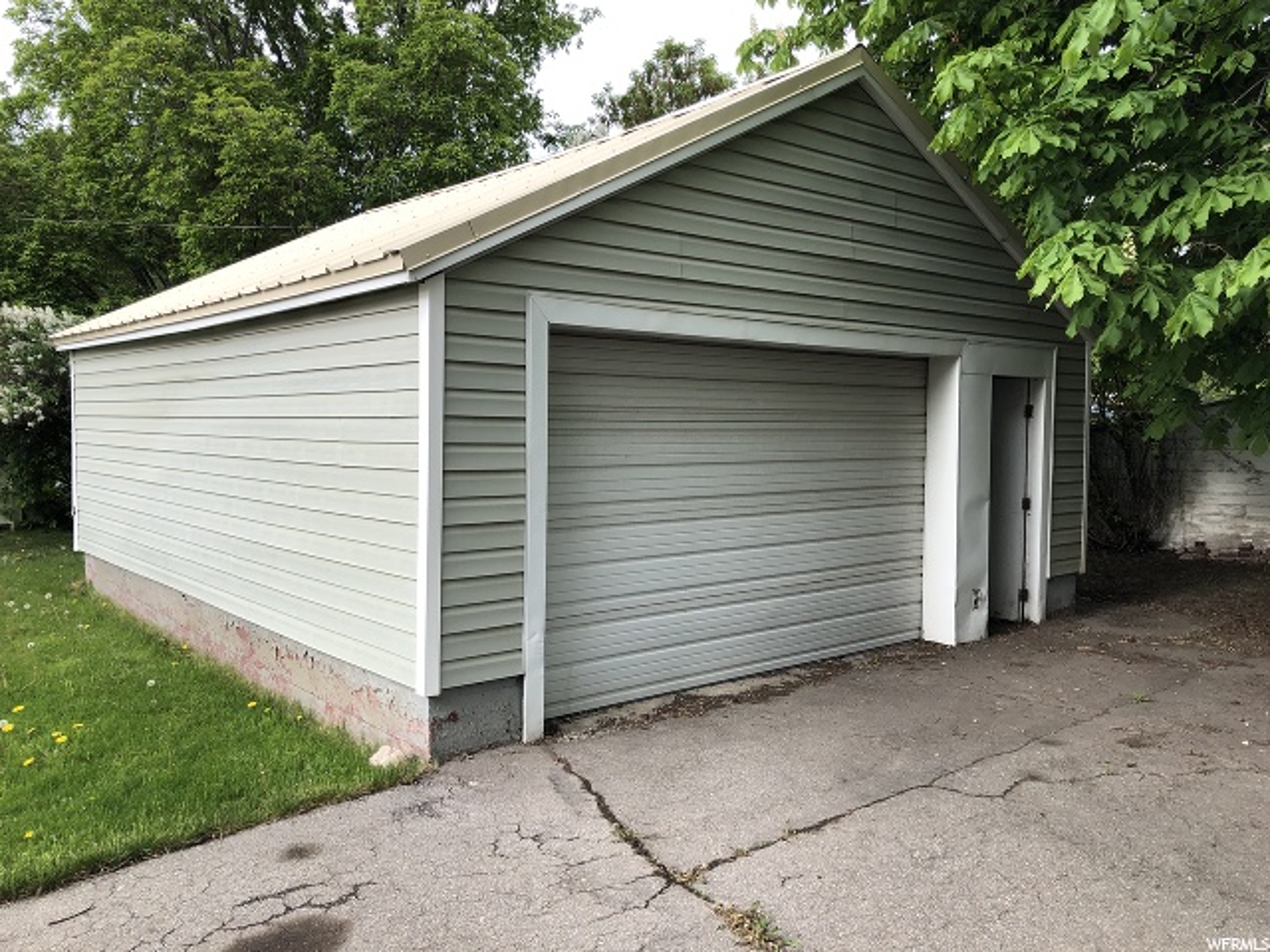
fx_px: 1027
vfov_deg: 49.7
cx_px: 635
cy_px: 476
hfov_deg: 63.4
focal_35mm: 28
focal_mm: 3.99
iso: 20
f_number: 1.8
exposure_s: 1/564
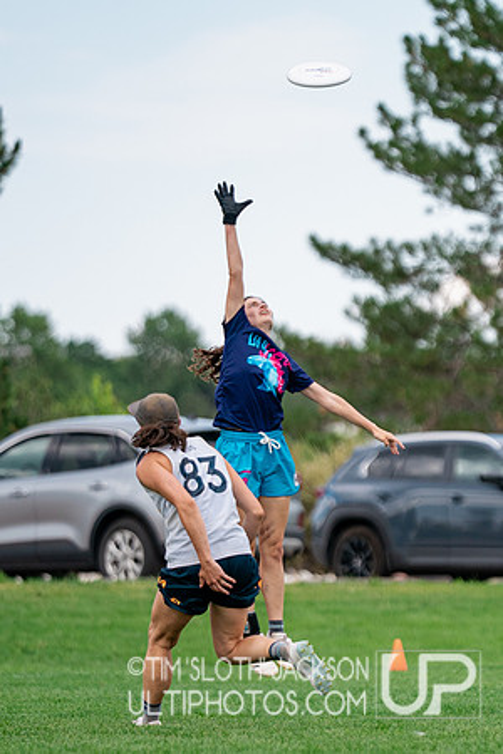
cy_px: 478
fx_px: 8003
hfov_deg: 3.6
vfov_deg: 5.4
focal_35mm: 382
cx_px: 462
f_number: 2.8
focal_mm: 200
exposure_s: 1/3200
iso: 640
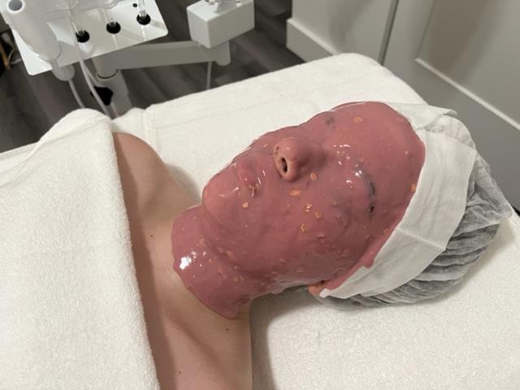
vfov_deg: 53.1
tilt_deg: -55.9
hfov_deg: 67.3
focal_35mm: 26
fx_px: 391
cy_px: 195
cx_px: 260
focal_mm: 5.7
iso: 200
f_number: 1.5
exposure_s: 1/60
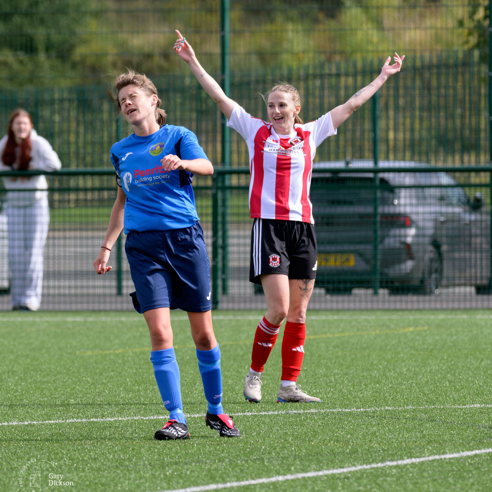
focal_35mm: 518
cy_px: 173
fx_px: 8330
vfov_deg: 3.4
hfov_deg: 3.4
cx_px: 204
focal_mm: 220
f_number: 5
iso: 1100
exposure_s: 1/4000
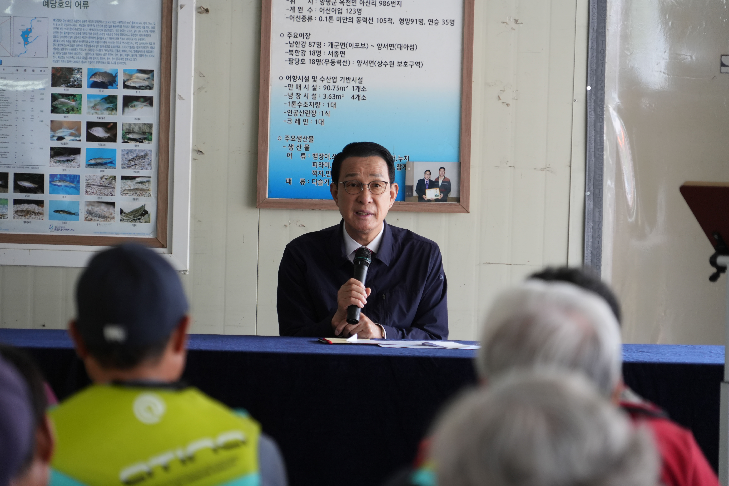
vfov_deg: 7.3
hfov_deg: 11.0
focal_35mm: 187
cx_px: 364
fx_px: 3786
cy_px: 243
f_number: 6.3
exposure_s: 1/125
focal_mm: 187
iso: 1250
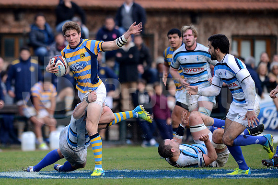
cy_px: 92
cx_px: 139
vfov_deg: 3.3
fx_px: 3244
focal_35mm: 420
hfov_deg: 4.9
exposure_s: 1/1000
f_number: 4
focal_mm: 420
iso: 1100
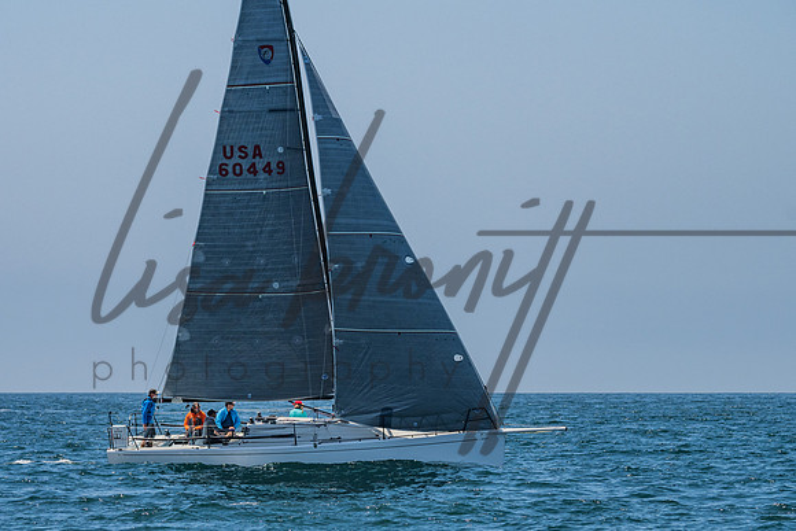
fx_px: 5988
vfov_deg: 5.1
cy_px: 343
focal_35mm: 271
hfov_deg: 7.6
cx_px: 359
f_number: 6.3
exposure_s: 1/2000
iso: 250
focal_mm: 180
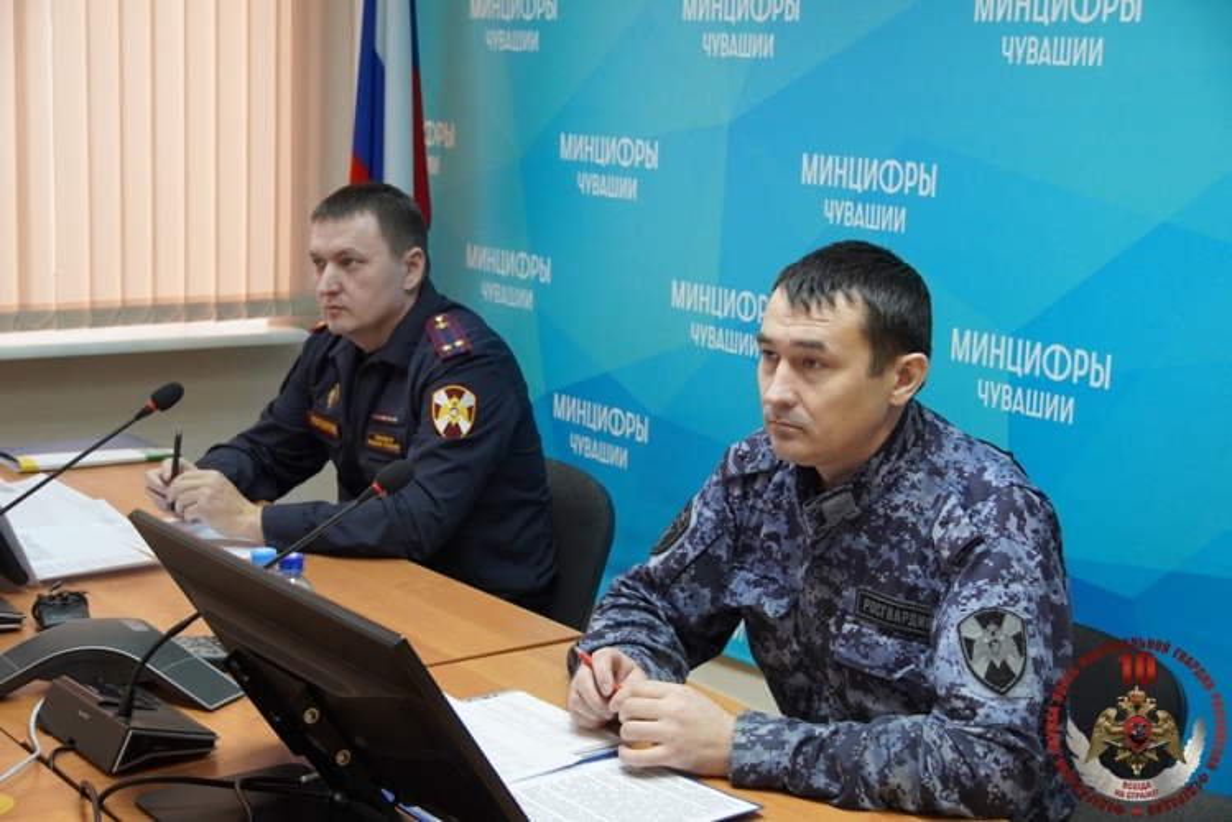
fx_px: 1849
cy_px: 411
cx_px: 616
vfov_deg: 25.1
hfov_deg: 36.9
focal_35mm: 54
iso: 2500
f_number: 4.5
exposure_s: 1/160
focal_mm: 36
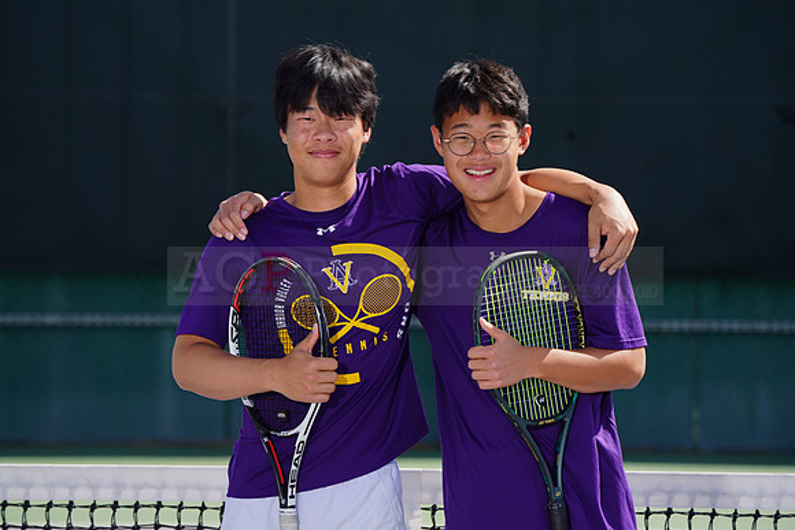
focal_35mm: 268
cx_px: 398
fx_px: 5919
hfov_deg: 7.7
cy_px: 265
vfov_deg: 5.1
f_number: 9
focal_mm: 268
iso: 100
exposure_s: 1/250
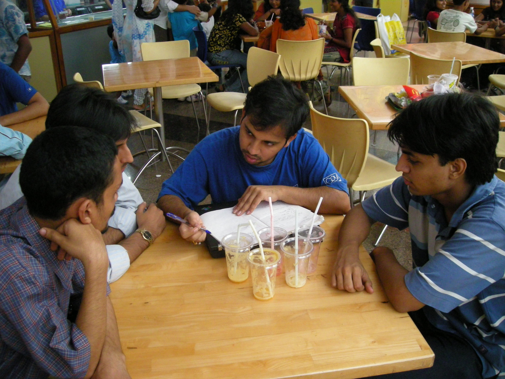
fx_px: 511
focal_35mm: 35
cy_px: 190
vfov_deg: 40.7
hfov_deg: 52.6
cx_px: 252
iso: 400
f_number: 2.8
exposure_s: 1/34.1
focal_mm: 5.7
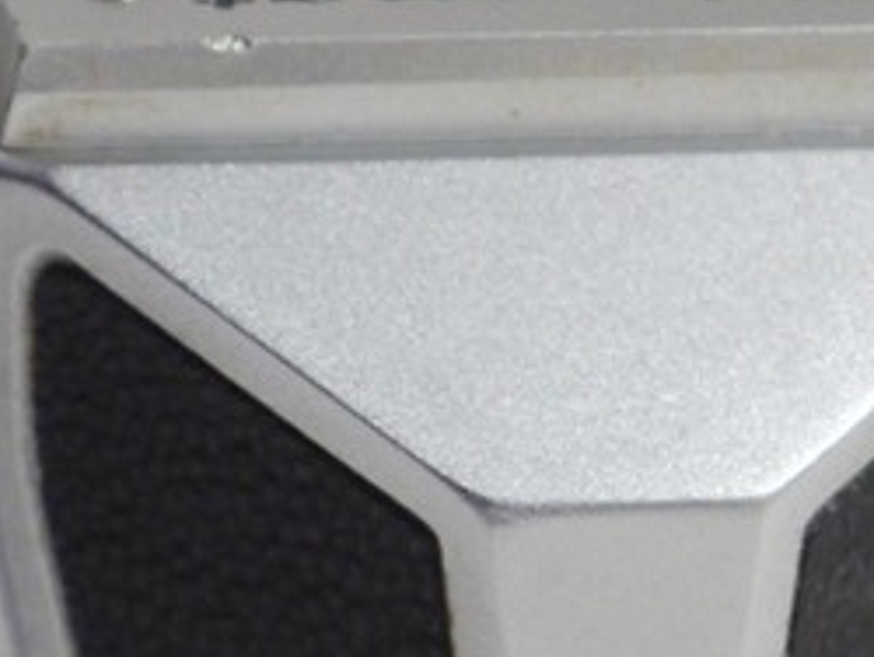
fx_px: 7279
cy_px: 391
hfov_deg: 6.9
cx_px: 738
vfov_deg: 5.2
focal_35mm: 288
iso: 800
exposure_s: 1/13
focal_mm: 30
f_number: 5.6
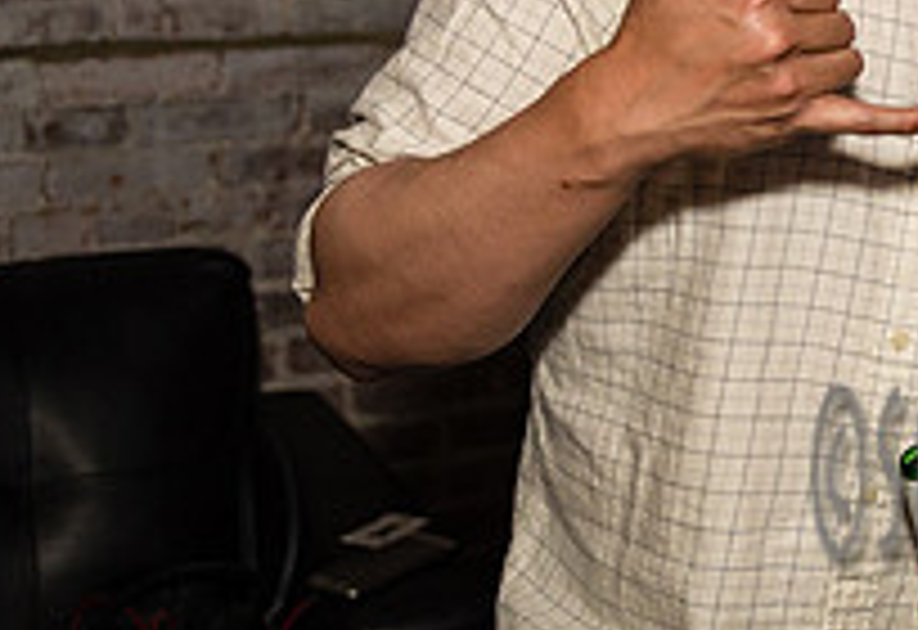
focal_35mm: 84
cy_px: 24
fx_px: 2161
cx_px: 1186
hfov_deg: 21.7
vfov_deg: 16.3
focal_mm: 27
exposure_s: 1/640
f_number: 3.2
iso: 1600
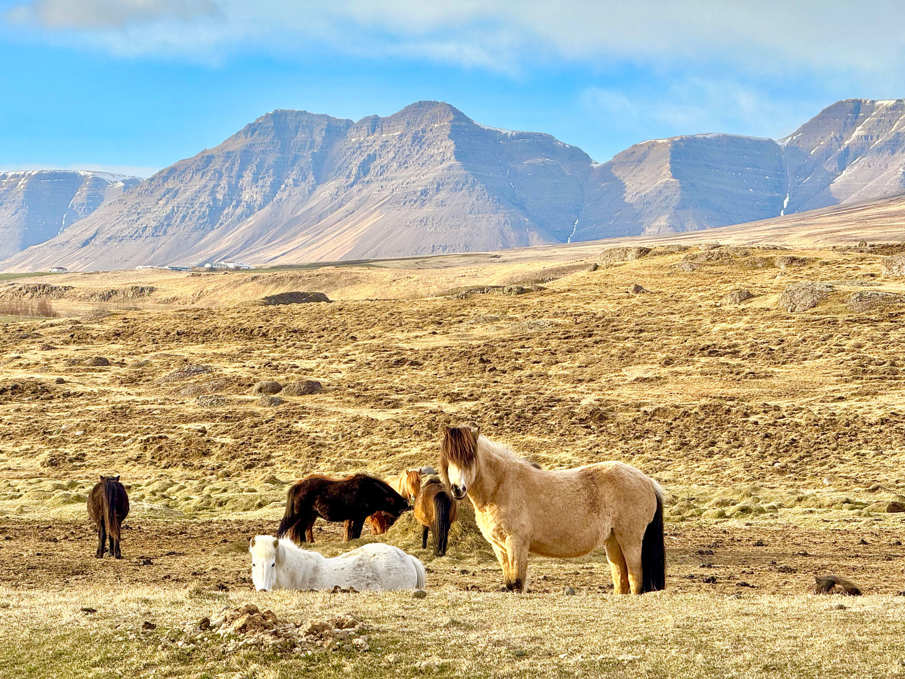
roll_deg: -2.5
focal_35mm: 120
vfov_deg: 12.3
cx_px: 452
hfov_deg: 16.4
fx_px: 3137
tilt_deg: +1.6
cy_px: 340
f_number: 2.8
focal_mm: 15.66
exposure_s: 1/638
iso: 50
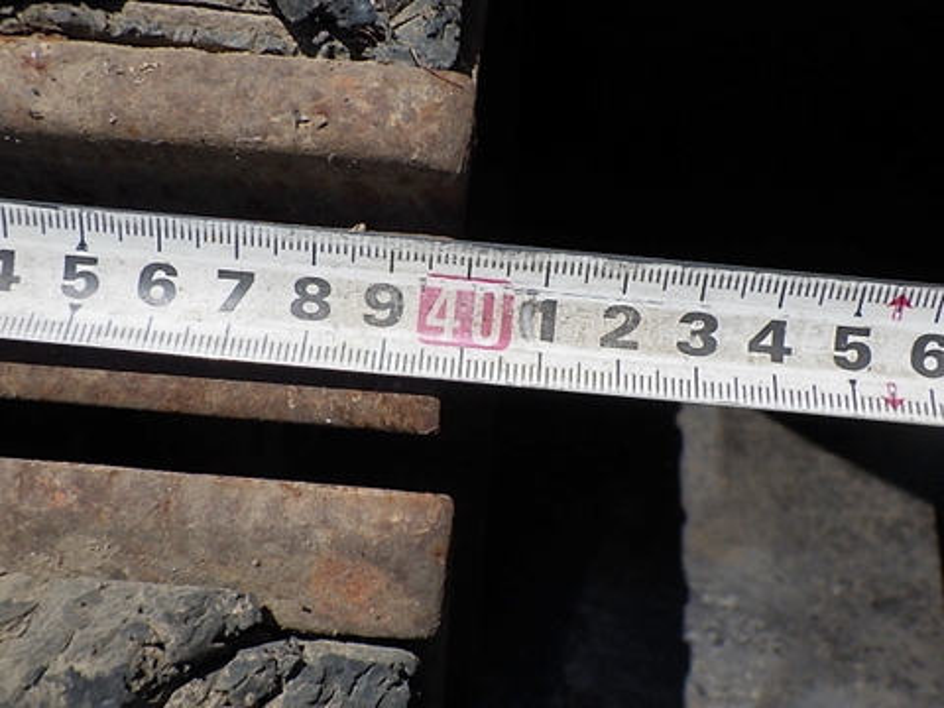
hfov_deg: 54.0
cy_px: 354
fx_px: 927
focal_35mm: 34
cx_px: 472
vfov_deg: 41.8
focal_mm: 6.1
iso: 250
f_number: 4.6
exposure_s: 1/2000
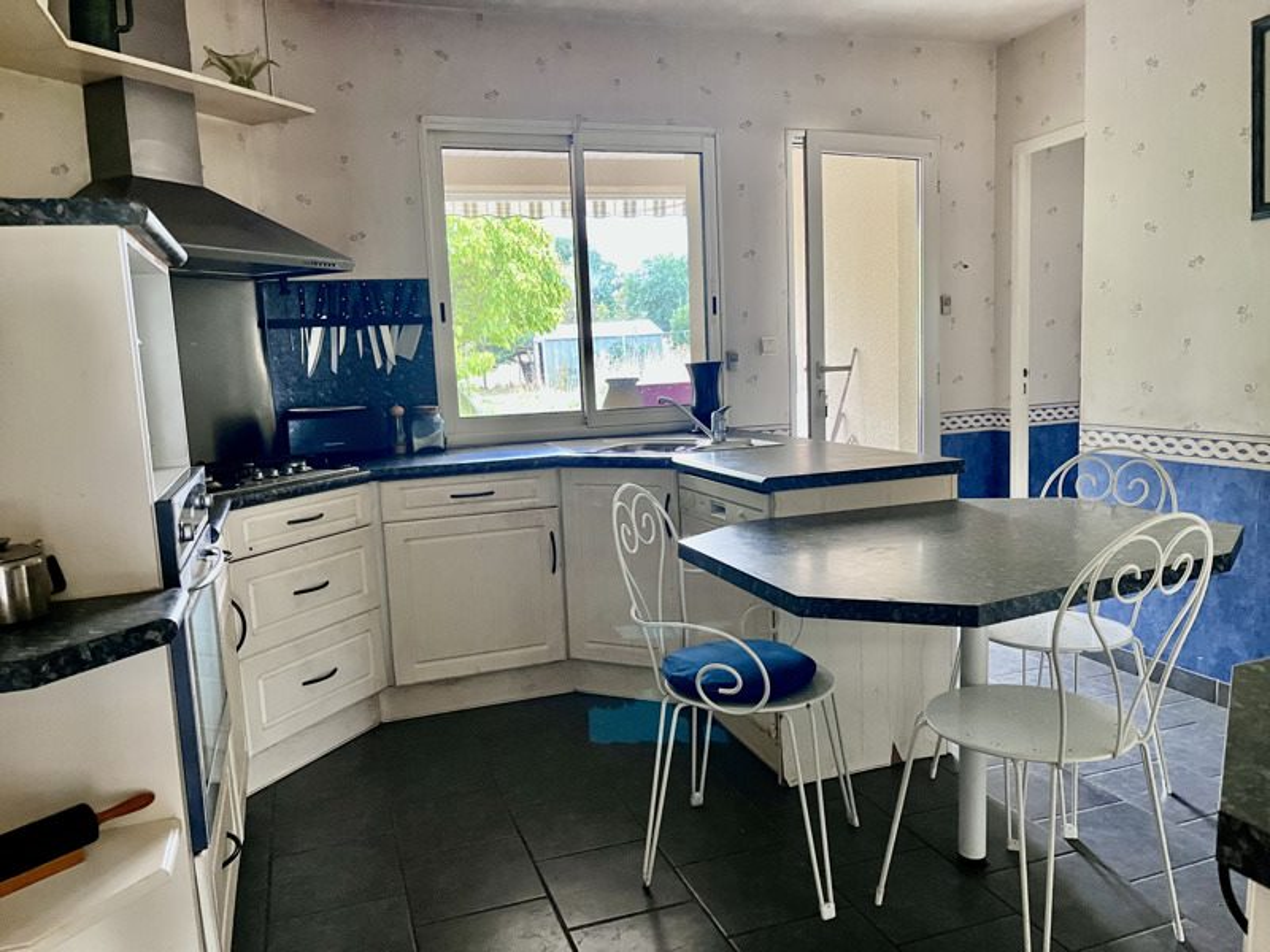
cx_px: 635
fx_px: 954
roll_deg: +3.1
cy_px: 476
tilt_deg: -7.6
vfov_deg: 53.1
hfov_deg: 67.3
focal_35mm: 26
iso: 500
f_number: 1.6
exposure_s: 1/60
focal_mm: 5.1
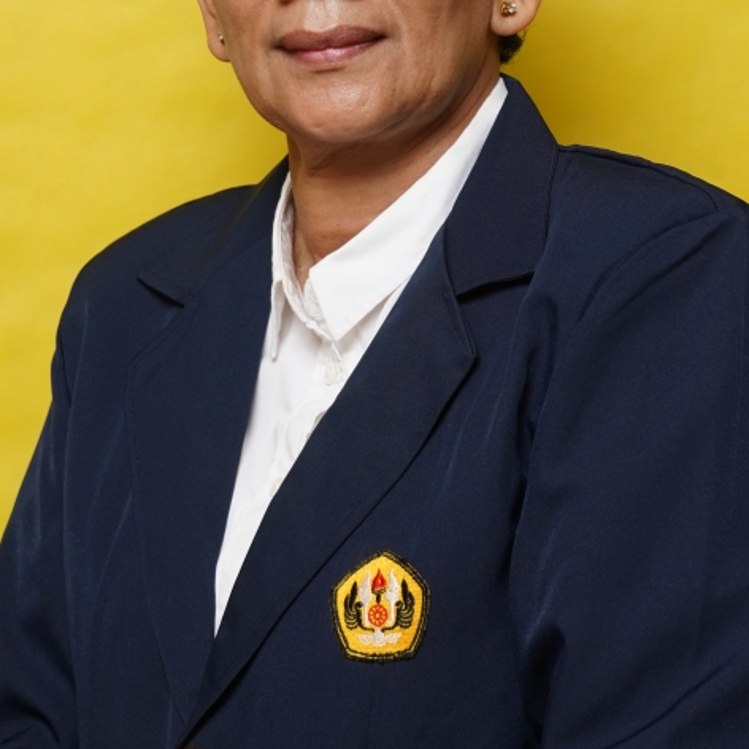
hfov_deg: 13.5
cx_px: 428
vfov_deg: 13.5
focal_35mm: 129
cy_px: 262
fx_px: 3158
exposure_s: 1/200
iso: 500
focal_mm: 70
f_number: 7.1
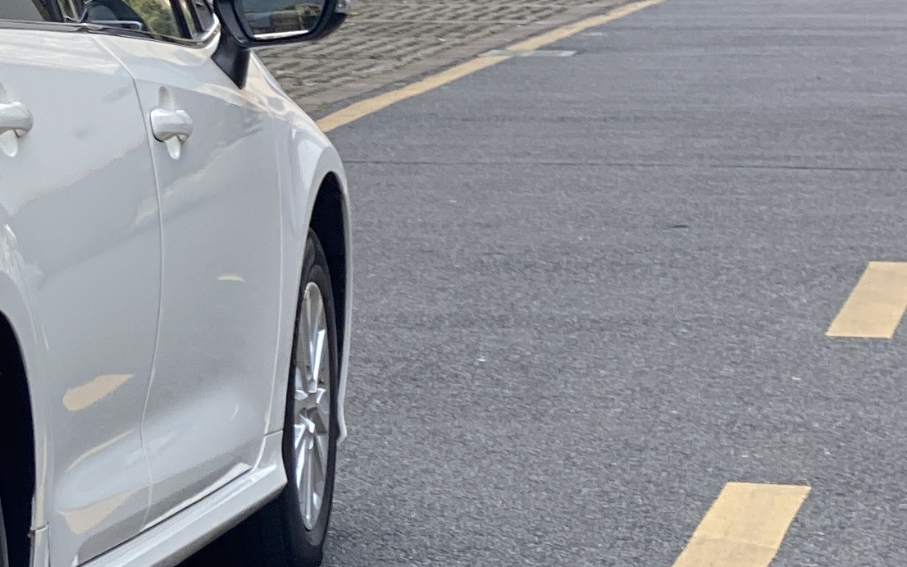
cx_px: -665
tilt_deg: -5.3
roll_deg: +0.8
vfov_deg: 6.5
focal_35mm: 201
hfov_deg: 9.9
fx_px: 4968
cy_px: 221
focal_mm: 6
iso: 20
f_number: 2
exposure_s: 1/448
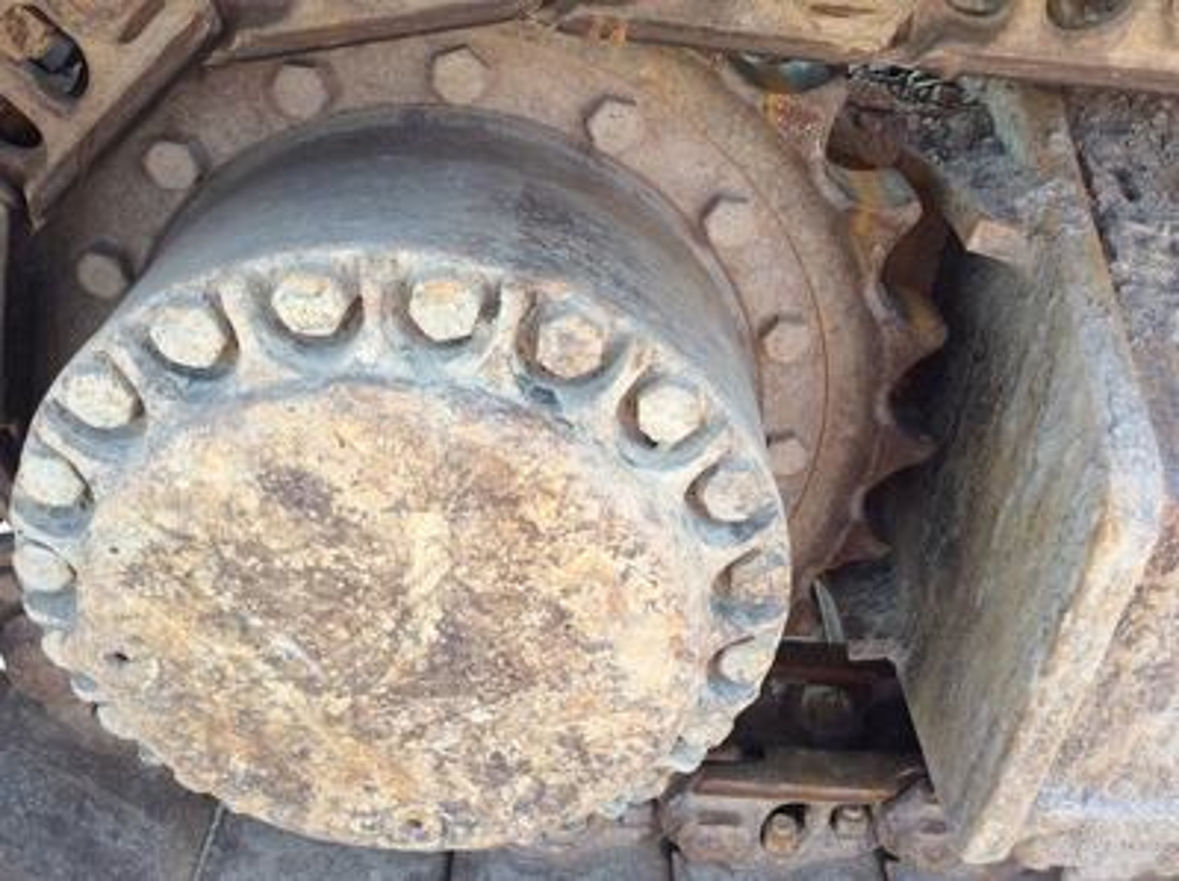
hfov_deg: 56.9
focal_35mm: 32
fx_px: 1089
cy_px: 440
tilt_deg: -33.1
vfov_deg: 44.1
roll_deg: -6.8
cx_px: 590
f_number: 2.4
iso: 32
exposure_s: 1/167
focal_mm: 3.3
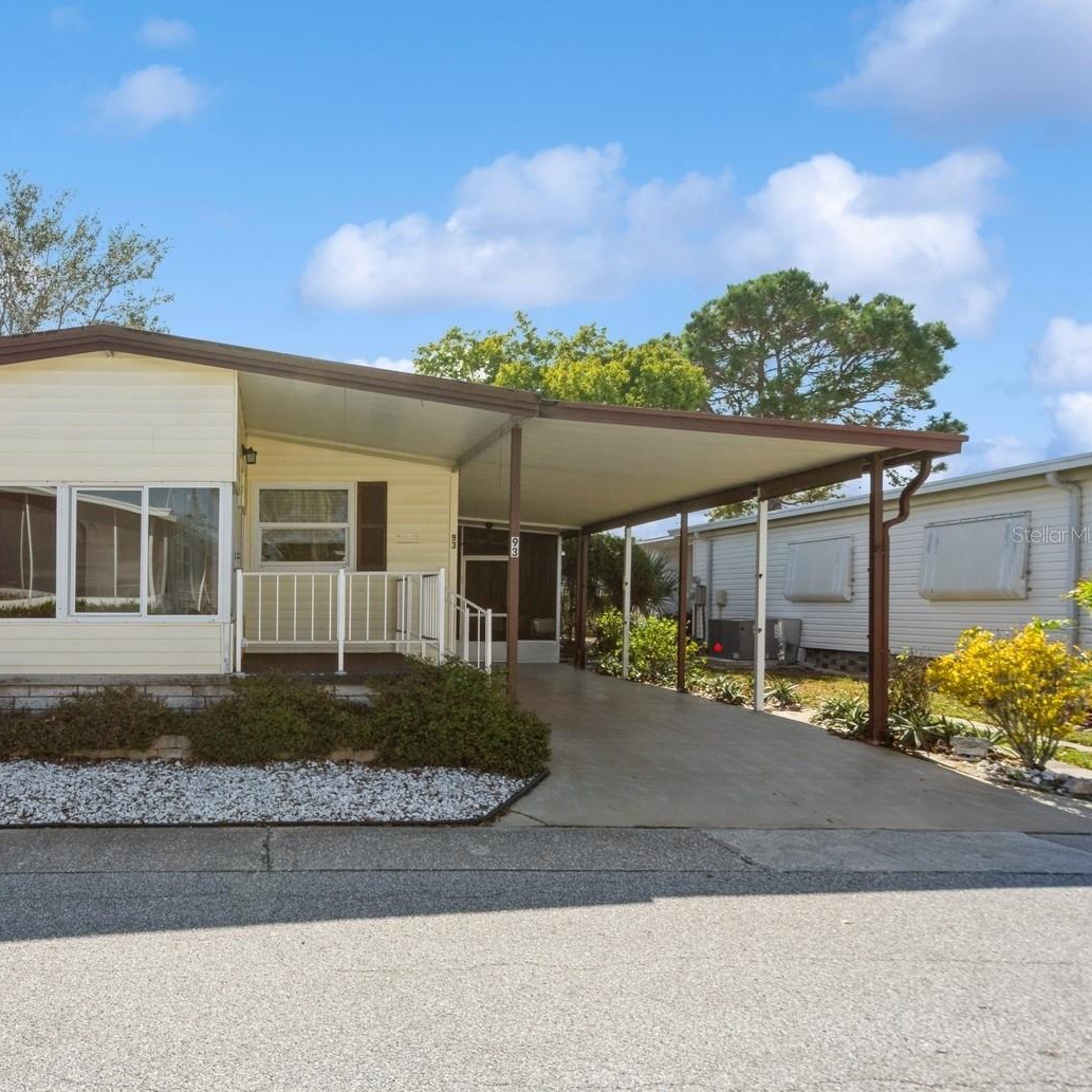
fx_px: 916
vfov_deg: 61.6
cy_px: 534
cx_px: 266
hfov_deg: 58.3
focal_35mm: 26
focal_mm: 13
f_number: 8
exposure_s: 1/800
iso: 320
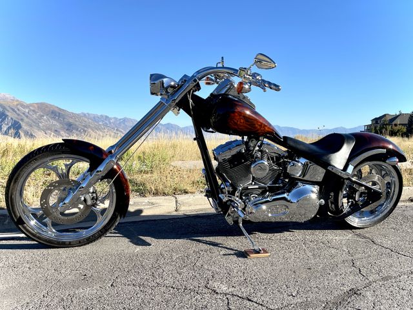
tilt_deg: -6.0
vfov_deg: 54.9
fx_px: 298
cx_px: 206
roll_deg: +2.4
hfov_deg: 69.4
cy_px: 155
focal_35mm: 25
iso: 32
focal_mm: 5.1
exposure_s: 1/2433
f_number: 1.6
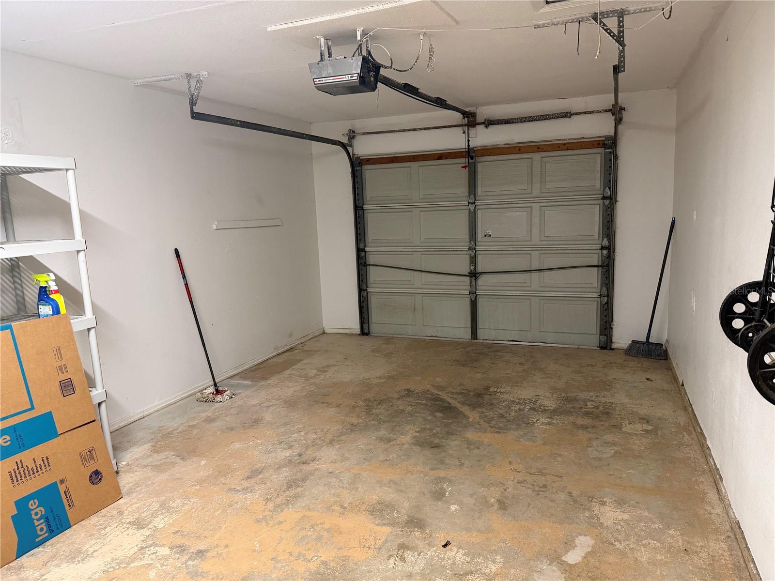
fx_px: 537
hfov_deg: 71.6
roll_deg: +1.8
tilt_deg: -9.7
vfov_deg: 56.8
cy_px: 290
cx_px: 388
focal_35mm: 24
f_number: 1.78
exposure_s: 1/60
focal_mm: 6.76
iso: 320
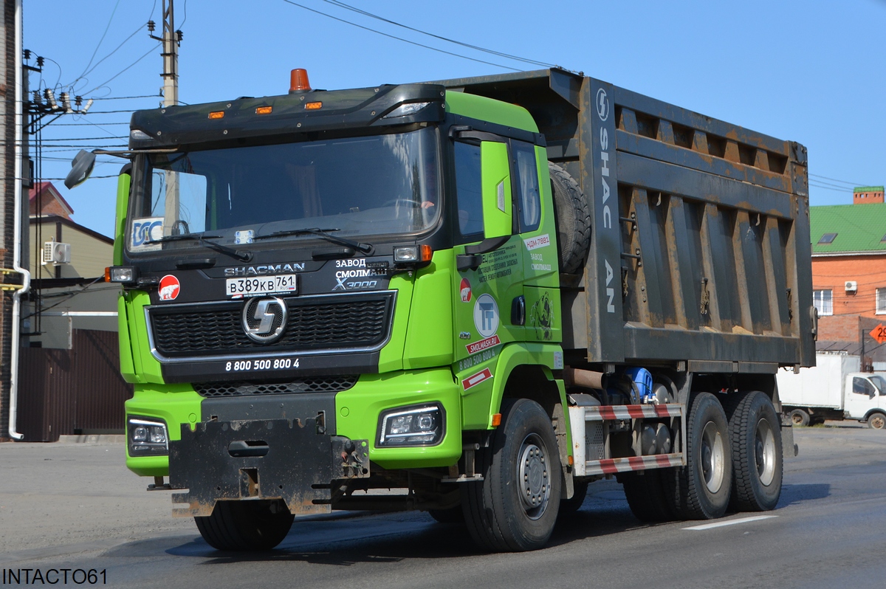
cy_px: 294
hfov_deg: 26.0
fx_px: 1918
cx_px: 443
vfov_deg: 17.5
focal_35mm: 78
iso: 400
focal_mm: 52
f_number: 6.3
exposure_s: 1/1600
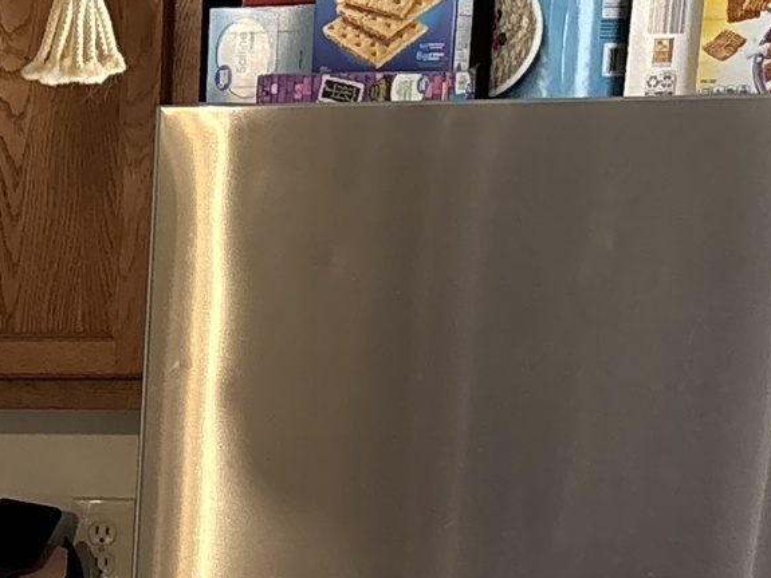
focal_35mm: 139
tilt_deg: -12.4
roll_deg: +1.1
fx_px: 3095
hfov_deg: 12.8
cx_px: -669
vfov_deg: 10.3
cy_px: 870
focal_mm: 5.96
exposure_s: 1/60
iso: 250
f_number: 1.6
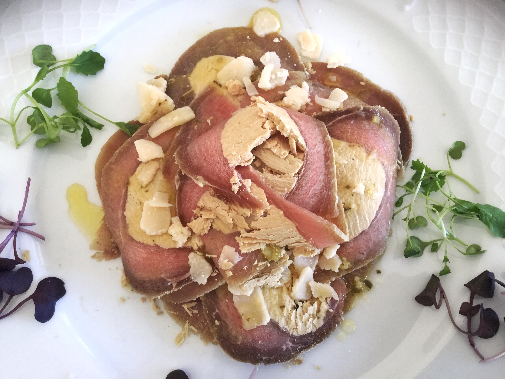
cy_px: 190
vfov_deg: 45.4
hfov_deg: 58.4
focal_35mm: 31
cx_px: 252
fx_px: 452
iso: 64
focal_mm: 3.3
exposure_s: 1/33
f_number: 2.4
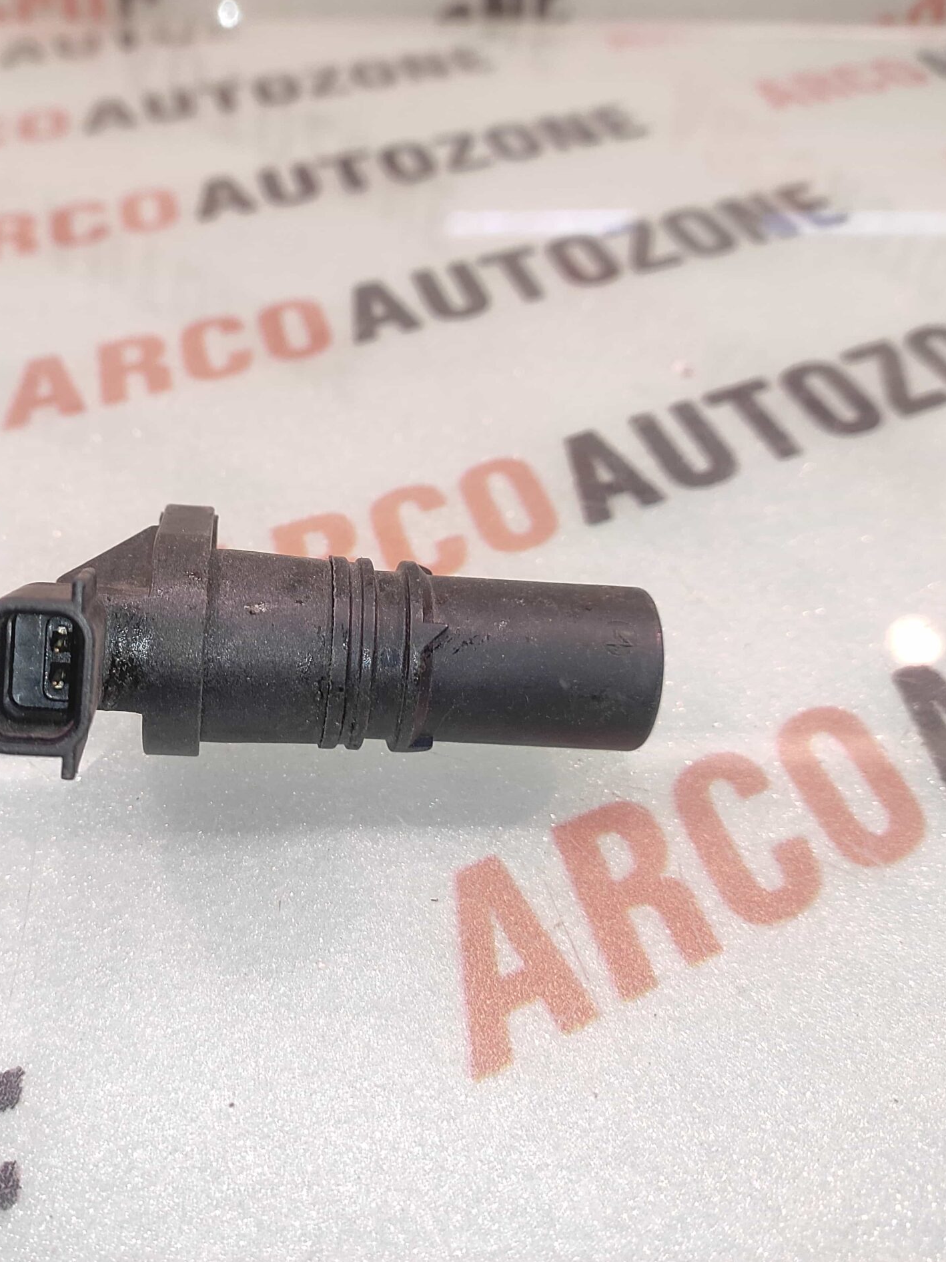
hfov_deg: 56.7
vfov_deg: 73.9
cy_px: 627
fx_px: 838
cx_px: 269
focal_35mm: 23
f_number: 1.79
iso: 412
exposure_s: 1/50
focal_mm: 4.74
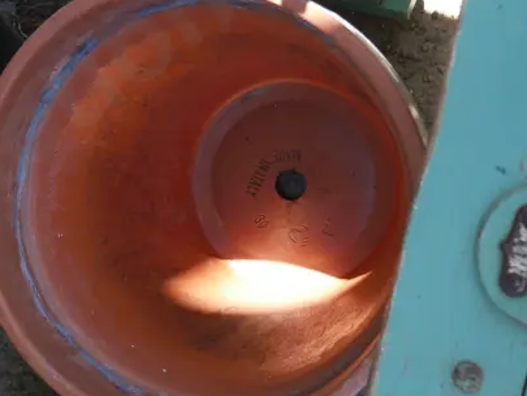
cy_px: 166
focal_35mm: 81
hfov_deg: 23.0
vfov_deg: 18.2
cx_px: -14
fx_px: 1234
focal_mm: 16
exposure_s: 1/160
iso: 200
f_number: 3.6
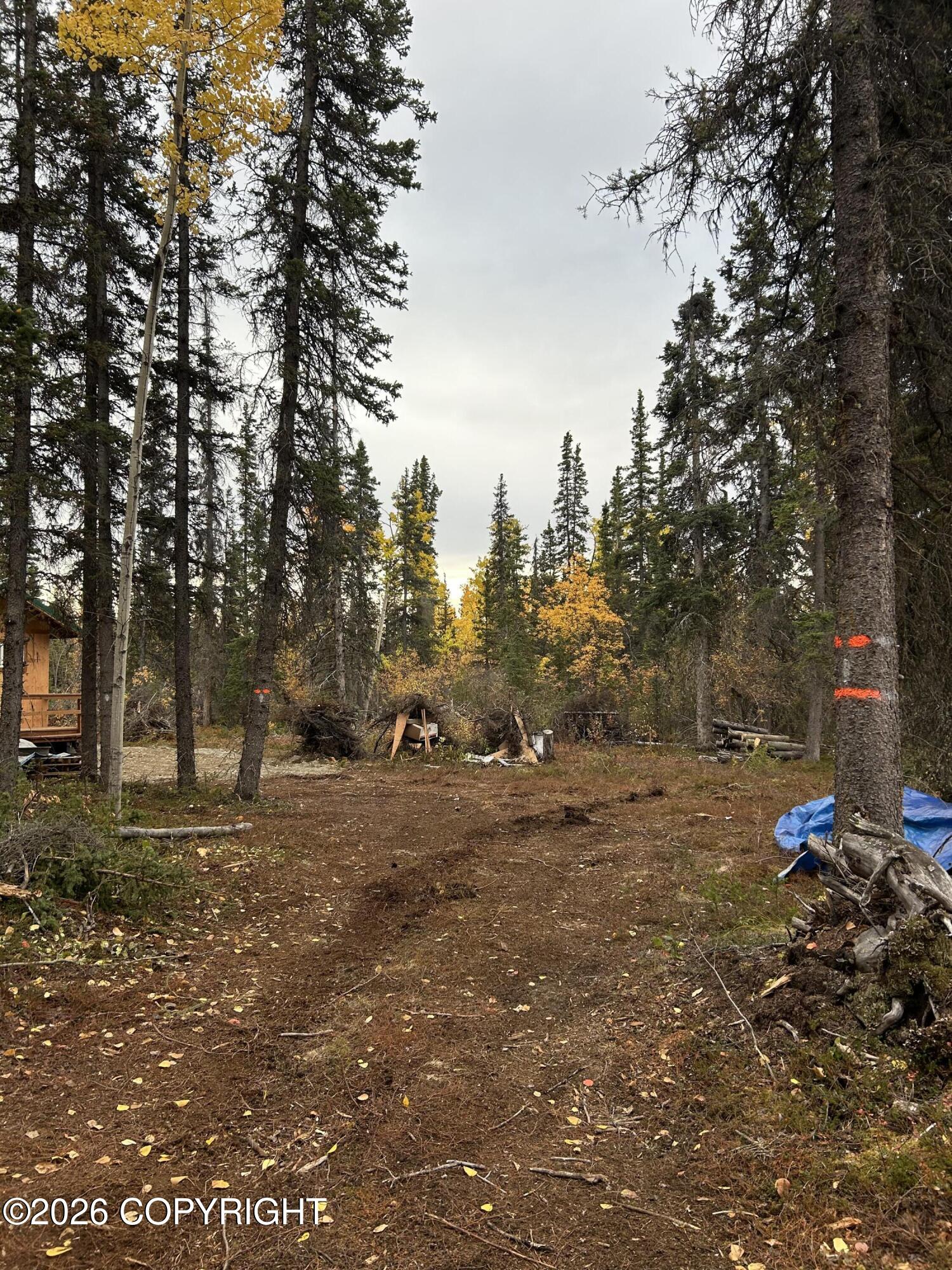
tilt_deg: +4.4
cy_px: 635
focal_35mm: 26
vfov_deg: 67.3
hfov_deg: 53.1
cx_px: 476
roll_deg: +1.3
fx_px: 953
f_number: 1.5
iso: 40
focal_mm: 5.7
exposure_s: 1/233
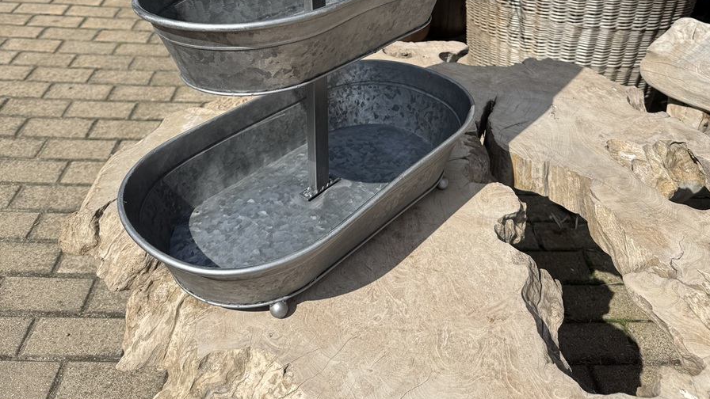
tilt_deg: -16.6
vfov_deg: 29.8
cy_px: -55
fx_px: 659
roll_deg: -3.2
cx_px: 356
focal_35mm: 35
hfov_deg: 56.6
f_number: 1.78
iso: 80
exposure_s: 1/4049
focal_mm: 6.76
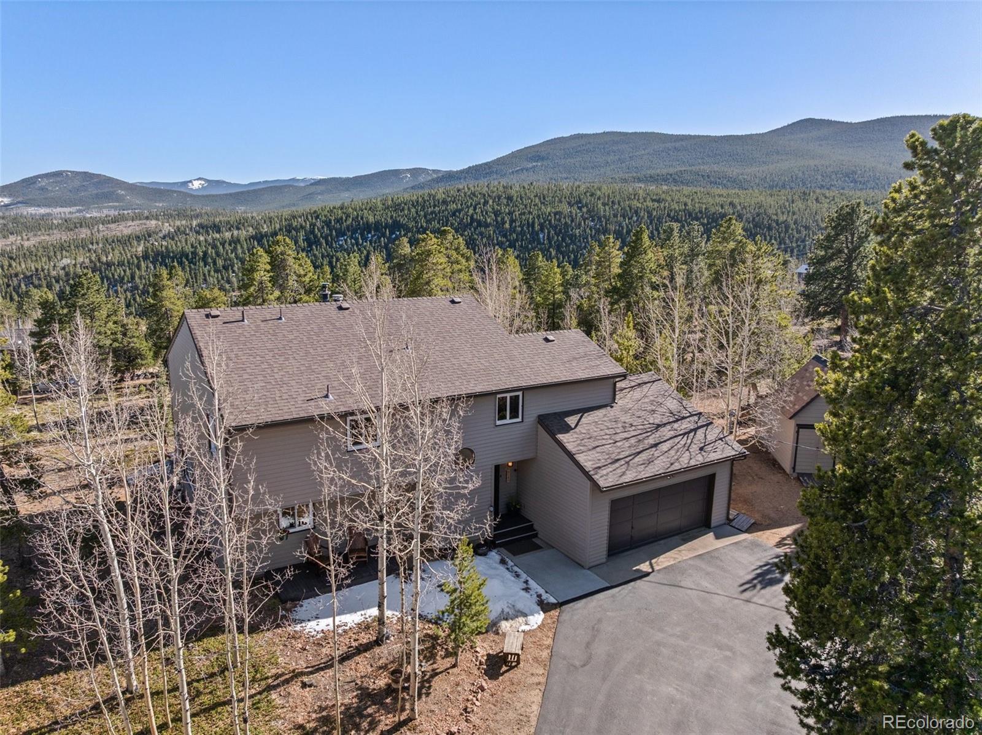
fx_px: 680
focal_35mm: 24
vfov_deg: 56.7
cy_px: 368
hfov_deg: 71.6
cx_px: 491
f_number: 2.8
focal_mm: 12.29
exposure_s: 1/1600
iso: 220
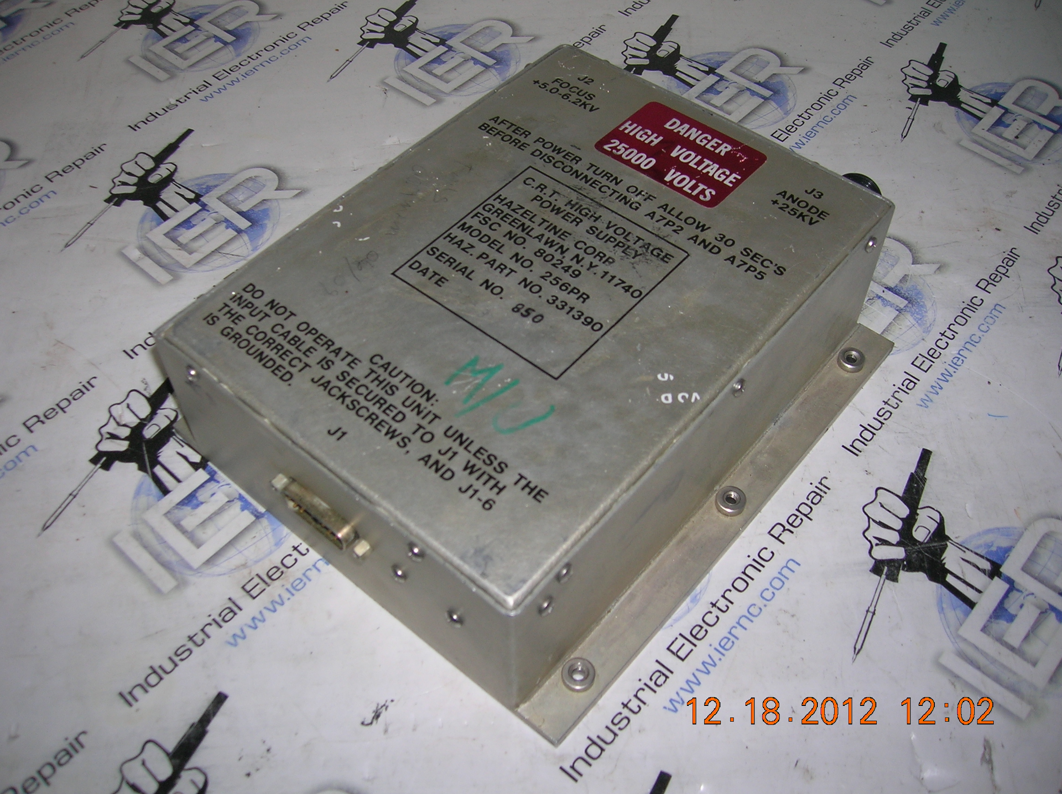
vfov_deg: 41.7
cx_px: 531
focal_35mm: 34
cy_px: 397
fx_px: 1042
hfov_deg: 54.0
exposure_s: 1/60.1
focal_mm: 5.7
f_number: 2.9
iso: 50
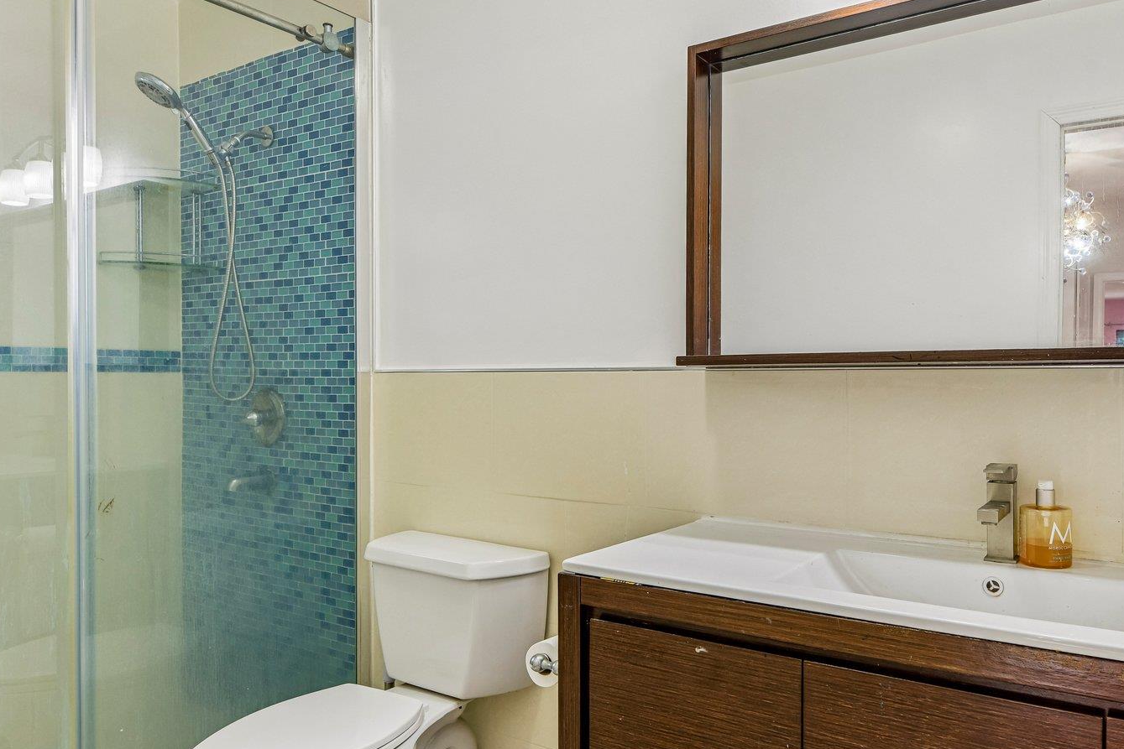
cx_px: 651
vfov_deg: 49.6
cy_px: 385
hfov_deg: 68.9
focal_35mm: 26
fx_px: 812
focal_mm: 17
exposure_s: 1/8
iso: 250
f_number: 9
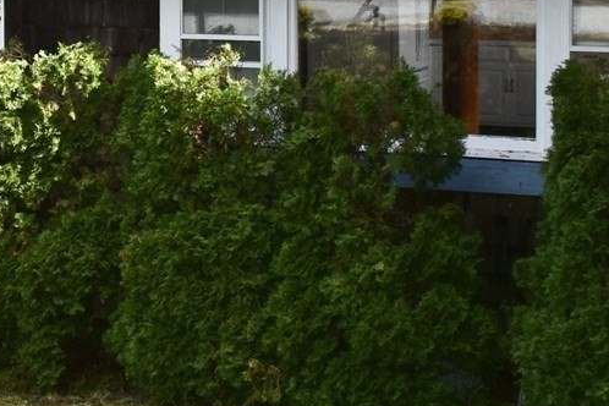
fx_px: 1878
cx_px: 42
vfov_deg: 12.1
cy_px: -59
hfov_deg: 18.1
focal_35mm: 111
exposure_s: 1/250
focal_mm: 18
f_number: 6.3
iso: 100
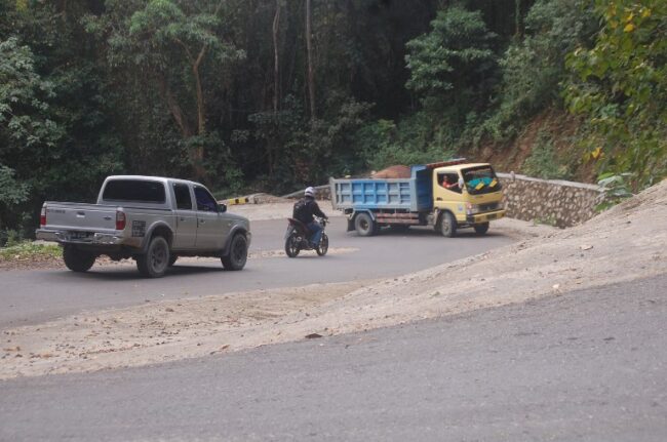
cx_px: 334
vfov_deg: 18.1
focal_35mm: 75
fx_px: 1387
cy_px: 221
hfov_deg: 27.0
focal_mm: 50
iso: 200
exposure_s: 1/160
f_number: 6.3
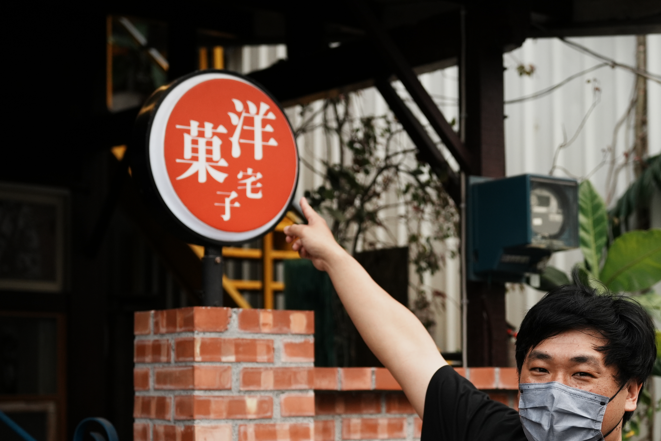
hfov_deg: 29.8
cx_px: 414
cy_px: 344
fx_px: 1239
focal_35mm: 67
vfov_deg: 20.0
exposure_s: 1/6400
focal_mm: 42.3
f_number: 2.8
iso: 640
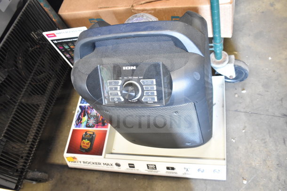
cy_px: 96
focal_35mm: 30
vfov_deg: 43.6
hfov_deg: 61.9
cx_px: 144
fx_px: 239
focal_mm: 20
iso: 2200
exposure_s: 1/30
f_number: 3.8
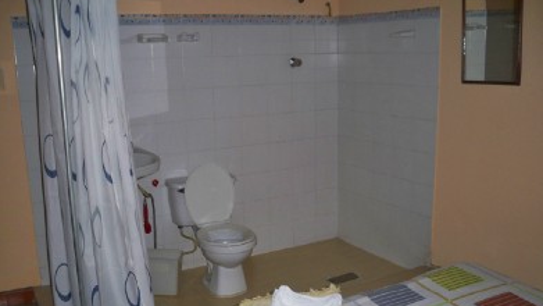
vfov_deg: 30.3
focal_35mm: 39
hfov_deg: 51.6
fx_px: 562
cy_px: 186
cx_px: 276
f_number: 3.1
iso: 200
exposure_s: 1/60
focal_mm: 6.3
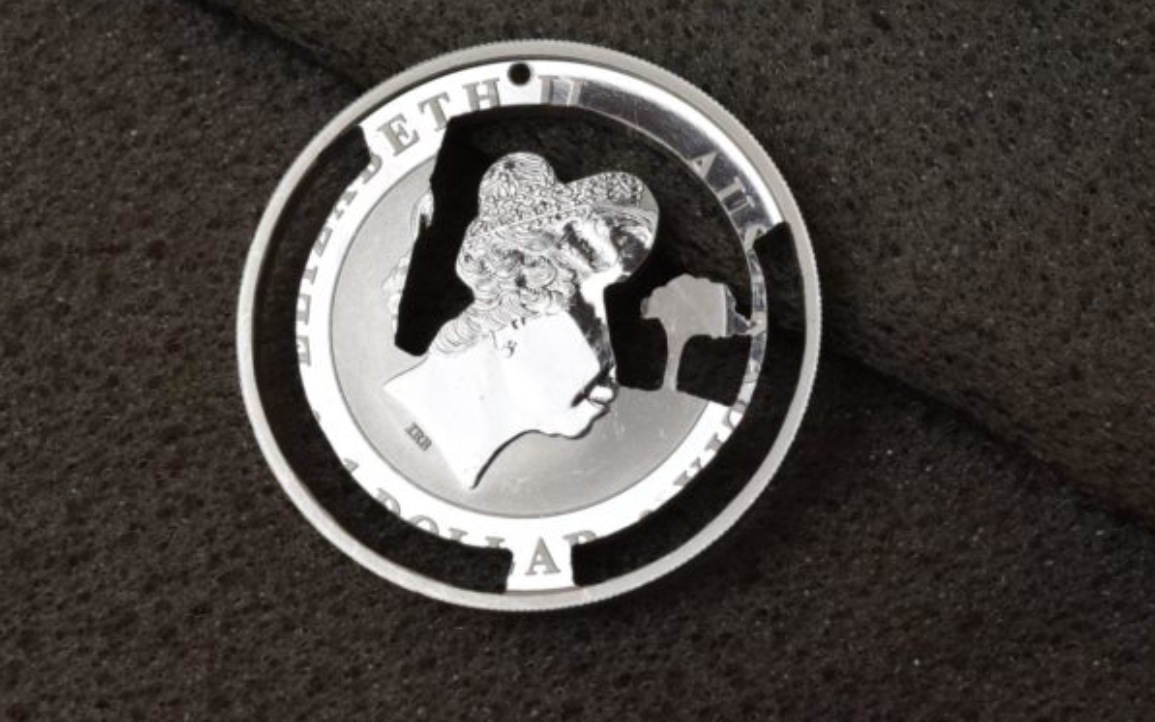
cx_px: 578
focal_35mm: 85
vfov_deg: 15.4
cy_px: 345
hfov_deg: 24.5
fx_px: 2660
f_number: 22
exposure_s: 1/15
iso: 640
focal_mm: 55
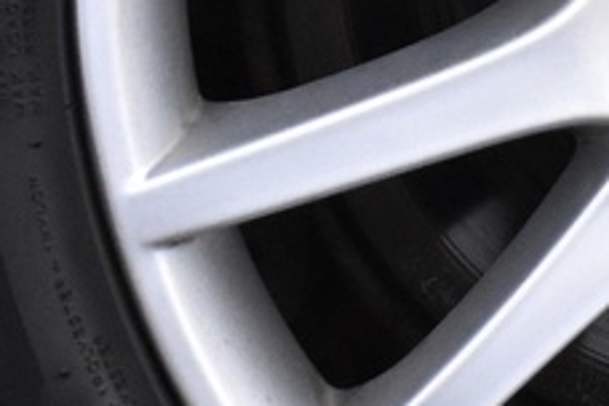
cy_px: -126
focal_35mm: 363
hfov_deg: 5.7
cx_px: 708
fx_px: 6140
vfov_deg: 3.8
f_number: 4.5
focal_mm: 34
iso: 2200
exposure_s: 1/50
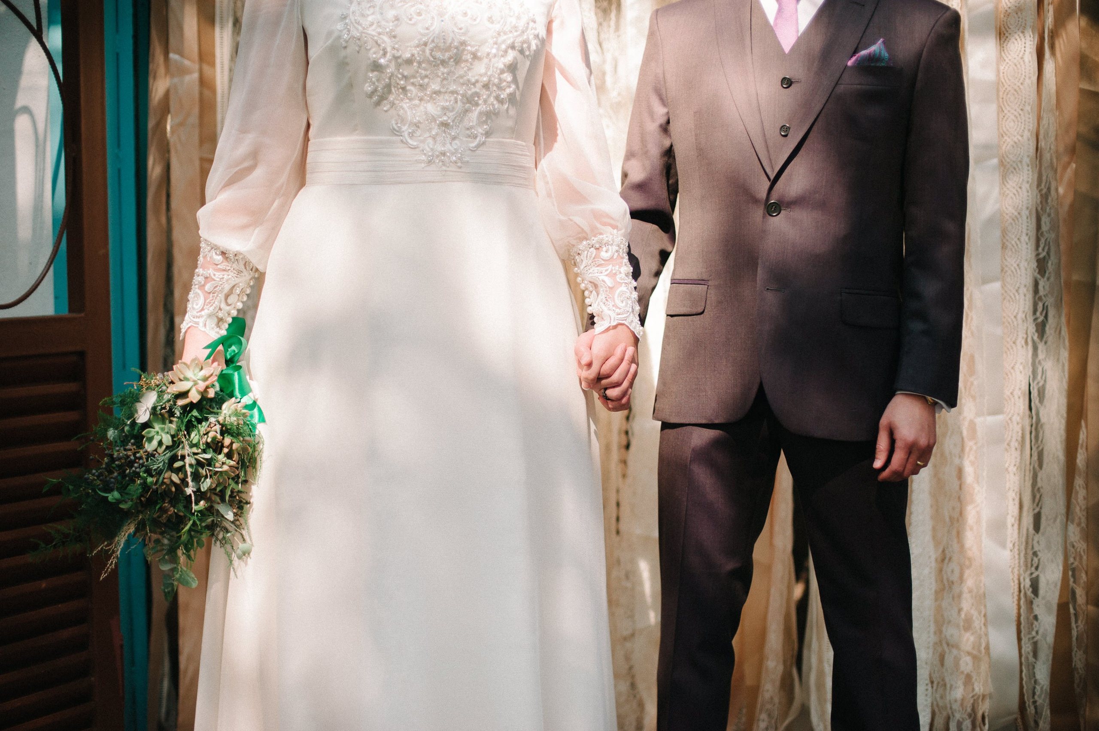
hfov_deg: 39.6
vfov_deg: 27.0
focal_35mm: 50
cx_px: 550
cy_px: 366
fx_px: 1525
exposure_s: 1/4000
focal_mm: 50
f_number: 1.8
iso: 200
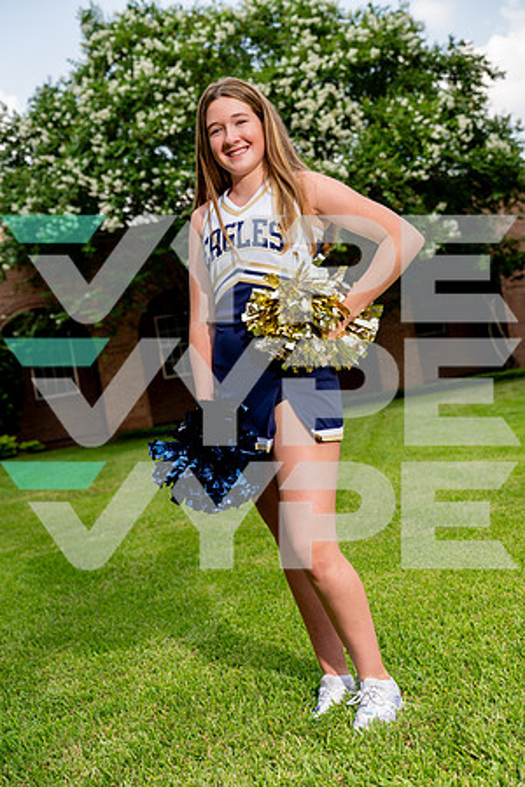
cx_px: 262
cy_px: 394
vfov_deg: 41.1
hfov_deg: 28.1
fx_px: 1050
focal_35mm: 48
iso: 100
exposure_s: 1/500
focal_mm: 48
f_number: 4
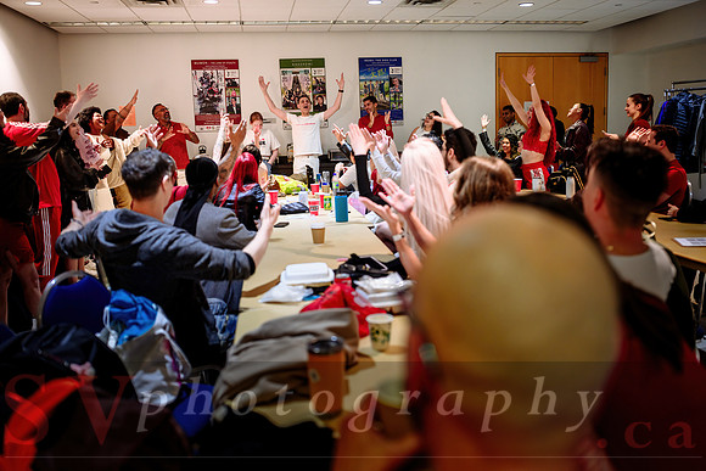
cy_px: 223
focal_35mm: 30
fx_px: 587
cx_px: 374
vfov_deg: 43.7
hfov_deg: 62.0
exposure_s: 1/100
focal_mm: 28
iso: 1000
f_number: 2
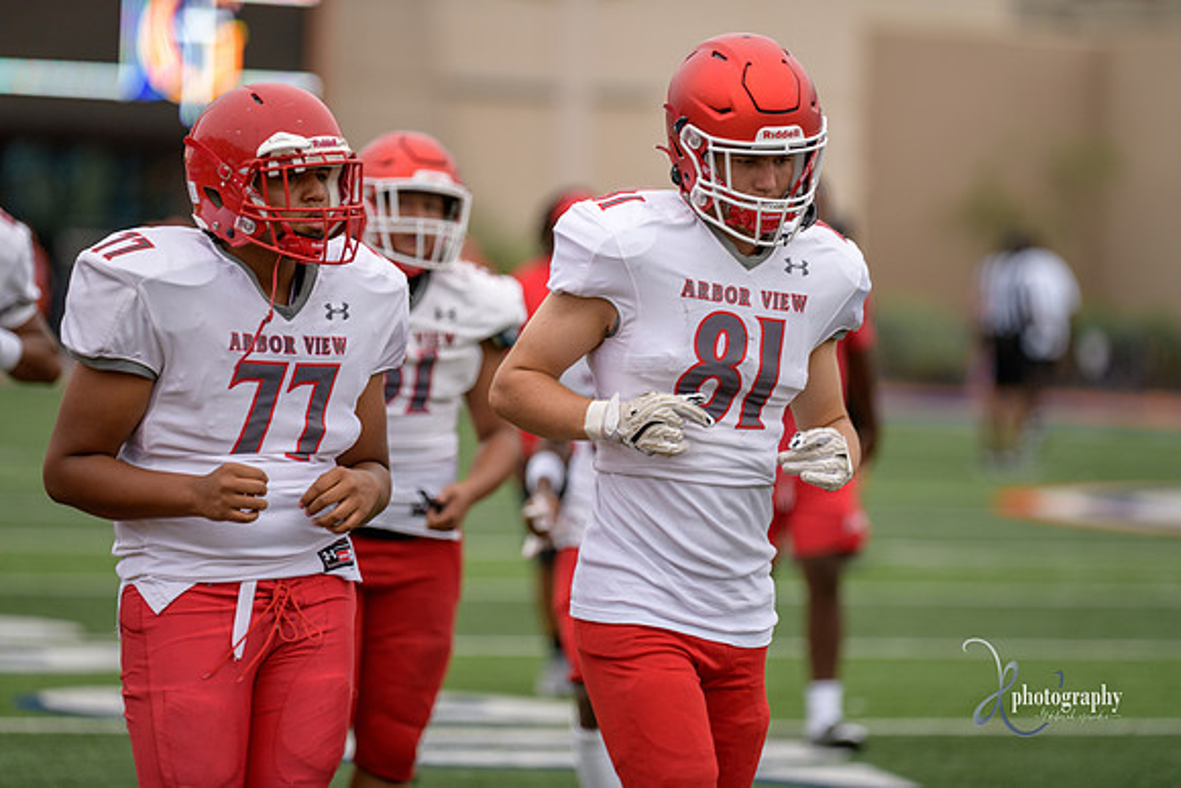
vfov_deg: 5.7
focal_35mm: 240
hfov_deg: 8.6
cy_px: 394
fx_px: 7875
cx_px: 590
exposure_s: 1/500
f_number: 2.8
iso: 180
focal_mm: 240
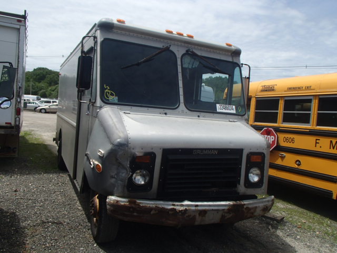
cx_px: 168
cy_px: 126
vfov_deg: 49.7
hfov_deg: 63.4
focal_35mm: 28
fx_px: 273
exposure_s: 1/160
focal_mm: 5
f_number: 11
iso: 100
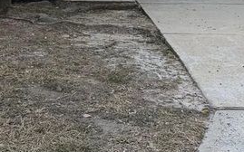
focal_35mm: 97
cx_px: 85
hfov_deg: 21.4
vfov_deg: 13.2
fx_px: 645
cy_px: -12
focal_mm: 6.76
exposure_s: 1/1075
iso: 80
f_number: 1.78
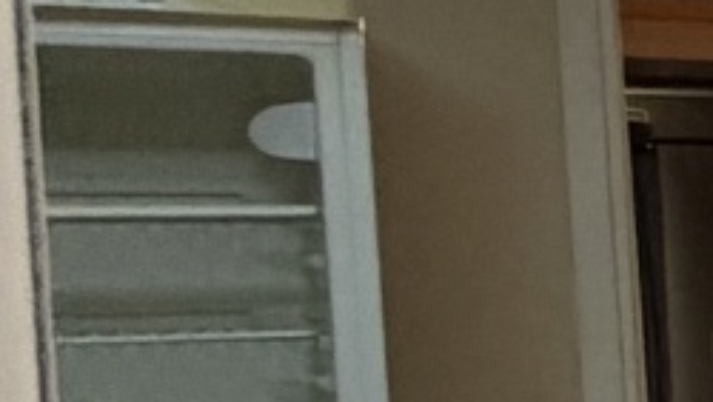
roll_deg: +1.1
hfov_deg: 8.6
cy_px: 359
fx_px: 2213
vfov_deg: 10.3
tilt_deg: -3.2
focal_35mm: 117
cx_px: 2732
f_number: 2.2
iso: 250
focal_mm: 2.22
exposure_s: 1/100
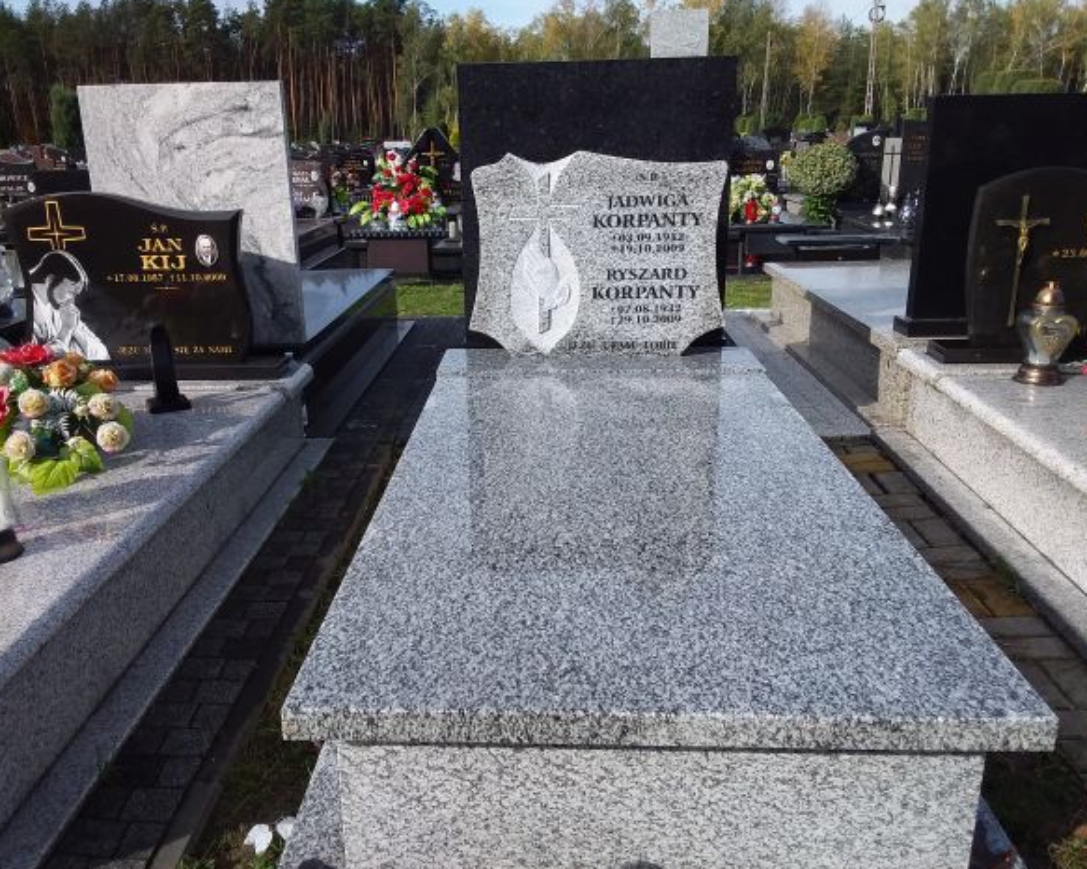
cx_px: 513
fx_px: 965
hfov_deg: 58.7
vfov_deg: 48.5
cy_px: 434
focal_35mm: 30
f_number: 1.9
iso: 40
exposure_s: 1/1243
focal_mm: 2.91
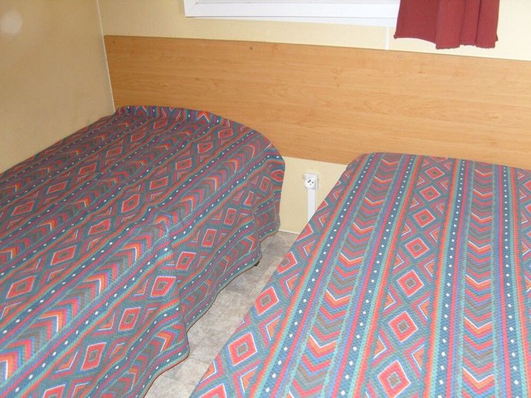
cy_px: 199
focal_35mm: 35
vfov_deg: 40.7
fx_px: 537
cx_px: 266
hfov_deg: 52.6
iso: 133
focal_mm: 7.4
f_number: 2.8
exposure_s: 1/30
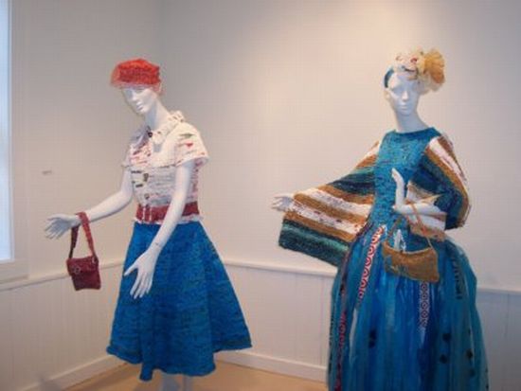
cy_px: 196
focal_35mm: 37
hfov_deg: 50.1
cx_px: 260
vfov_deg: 38.7
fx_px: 557
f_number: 2.8
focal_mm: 5.6
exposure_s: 1/90
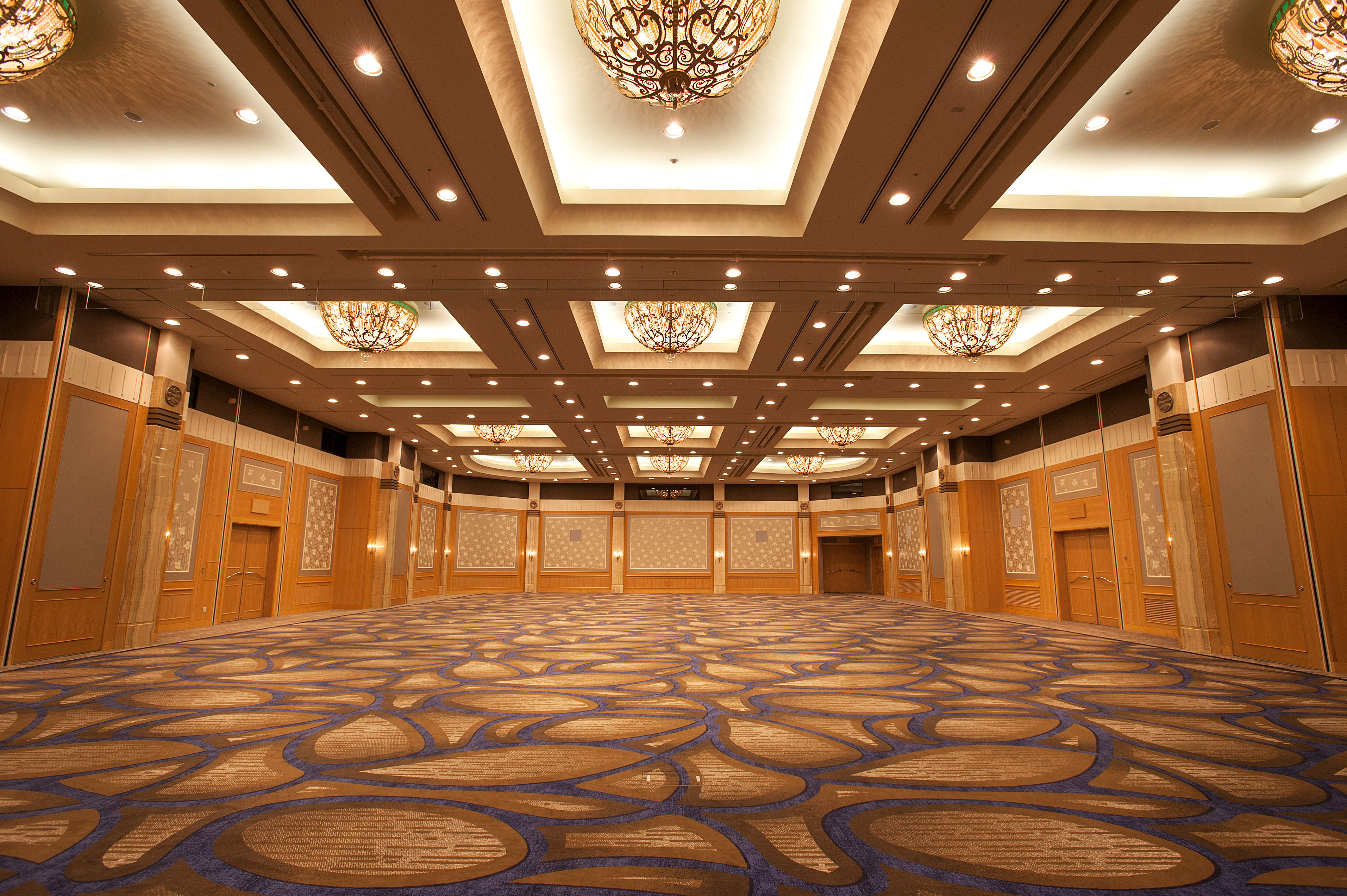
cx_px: 674
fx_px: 636
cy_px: 448
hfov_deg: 93.3
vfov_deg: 70.4
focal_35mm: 17
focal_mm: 17
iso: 200
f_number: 6.3
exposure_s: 1/15
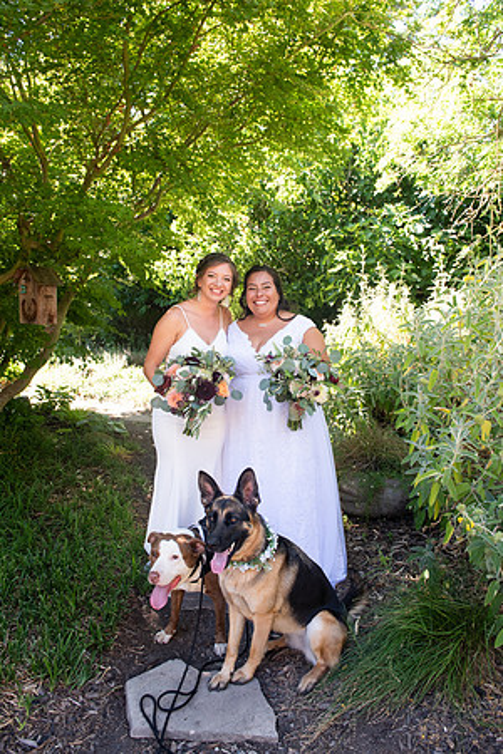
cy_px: 377
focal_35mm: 24
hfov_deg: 53.1
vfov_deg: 73.7
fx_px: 503
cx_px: 252
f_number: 5
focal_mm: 24
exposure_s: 1/200
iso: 640
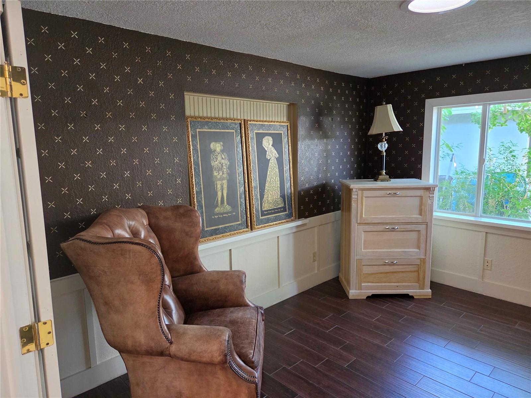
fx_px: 353
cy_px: 199
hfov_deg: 73.9
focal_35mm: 23
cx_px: 266
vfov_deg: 58.9
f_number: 1.8
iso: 800
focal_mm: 5.4
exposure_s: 1/120
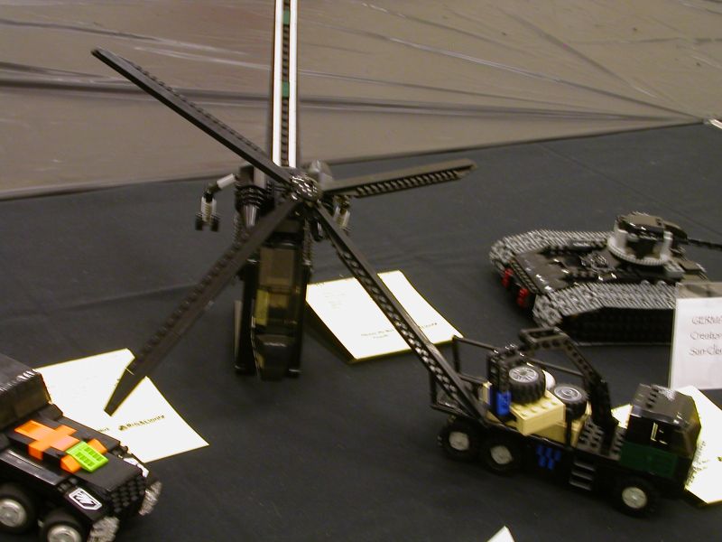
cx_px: 361
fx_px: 1335
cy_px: 271
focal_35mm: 64
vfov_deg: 22.9
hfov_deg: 30.3
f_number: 3.5
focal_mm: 9.7
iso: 100
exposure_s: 1/5.4
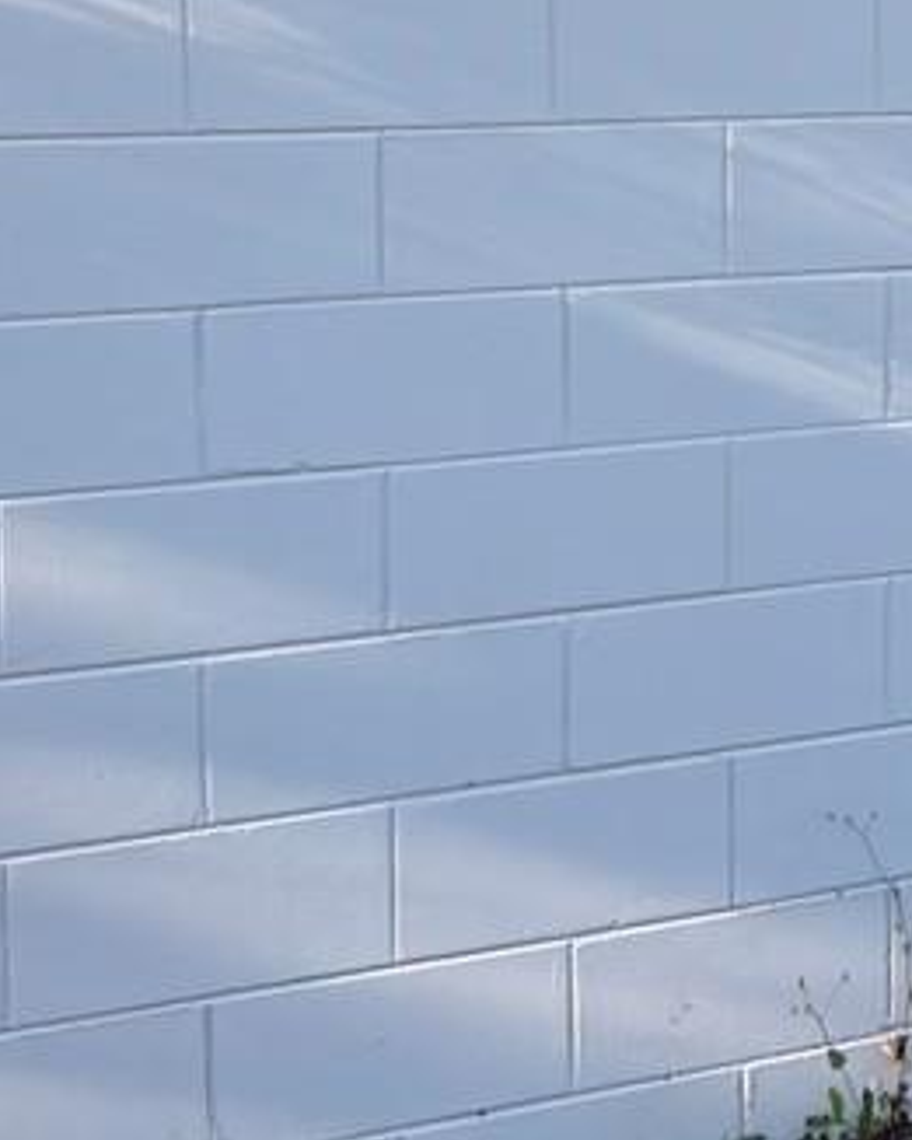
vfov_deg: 27.0
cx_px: 1335
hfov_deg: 20.0
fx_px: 2259
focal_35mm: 67
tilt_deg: -0.1
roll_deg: +0.0
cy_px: 52
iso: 20
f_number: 2.2
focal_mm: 2.22
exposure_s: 1/171
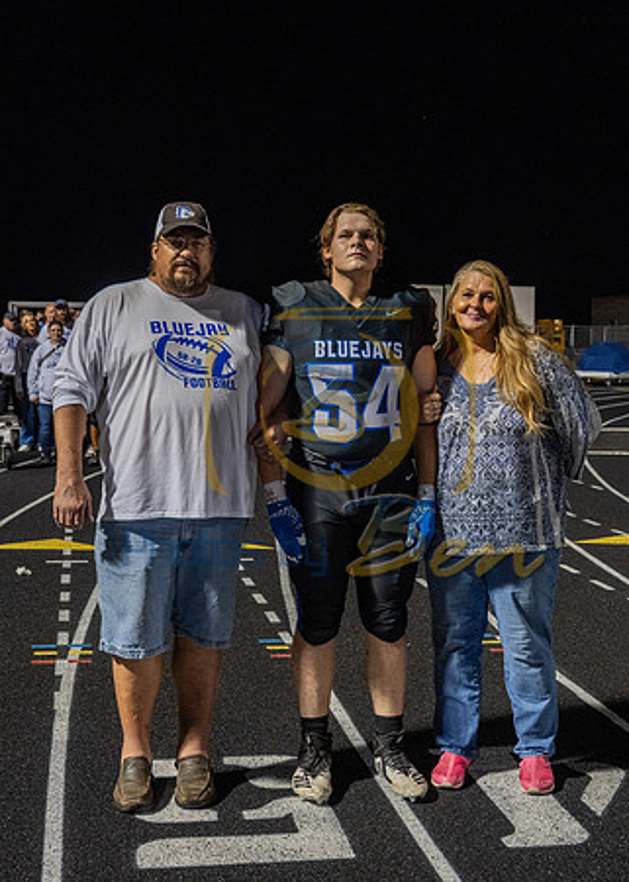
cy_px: 405
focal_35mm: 53
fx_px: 1330
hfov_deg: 26.6
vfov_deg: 36.7
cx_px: 318
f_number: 4
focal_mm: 33.5
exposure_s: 1/160
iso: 1250
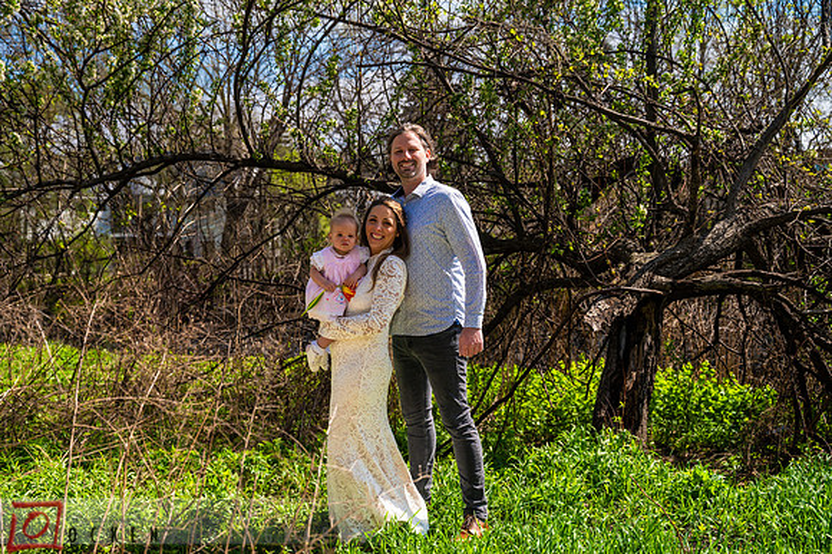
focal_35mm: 51
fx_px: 1178
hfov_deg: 38.9
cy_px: 277
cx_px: 416
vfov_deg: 26.5
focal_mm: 51
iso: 320
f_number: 5
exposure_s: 1/1600
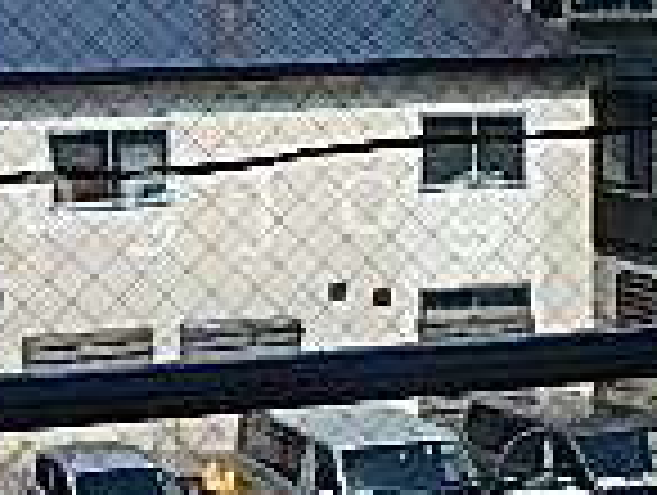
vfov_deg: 16.1
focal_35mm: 92
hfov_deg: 21.2
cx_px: 220
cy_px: 202
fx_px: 1749
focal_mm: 3.7
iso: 125
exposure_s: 1/1000
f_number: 3.5
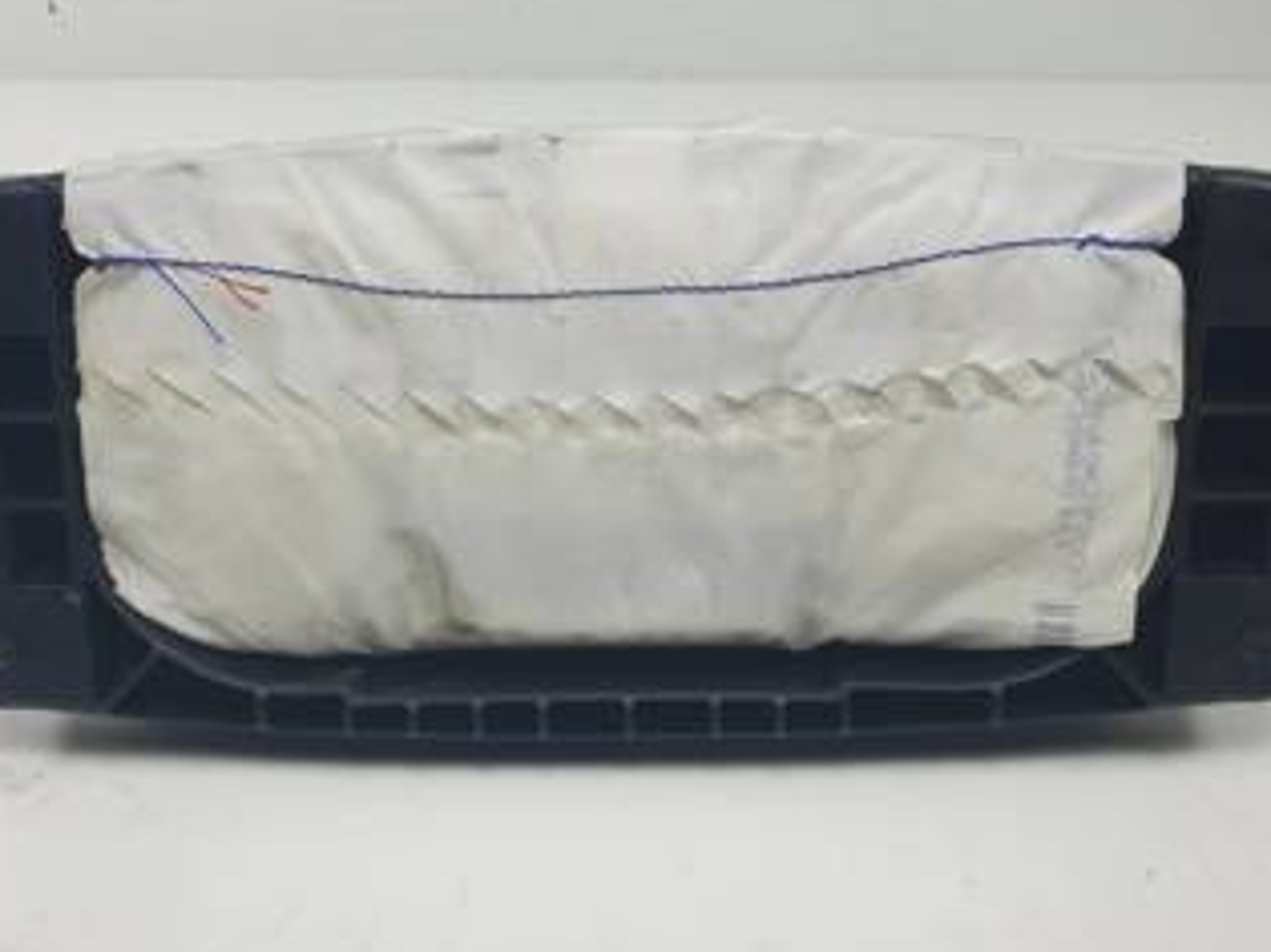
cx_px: 629
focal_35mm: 33
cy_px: 415
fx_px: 1211
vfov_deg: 42.8
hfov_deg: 55.4
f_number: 2.4
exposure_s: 1/229
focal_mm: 4.3
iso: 50
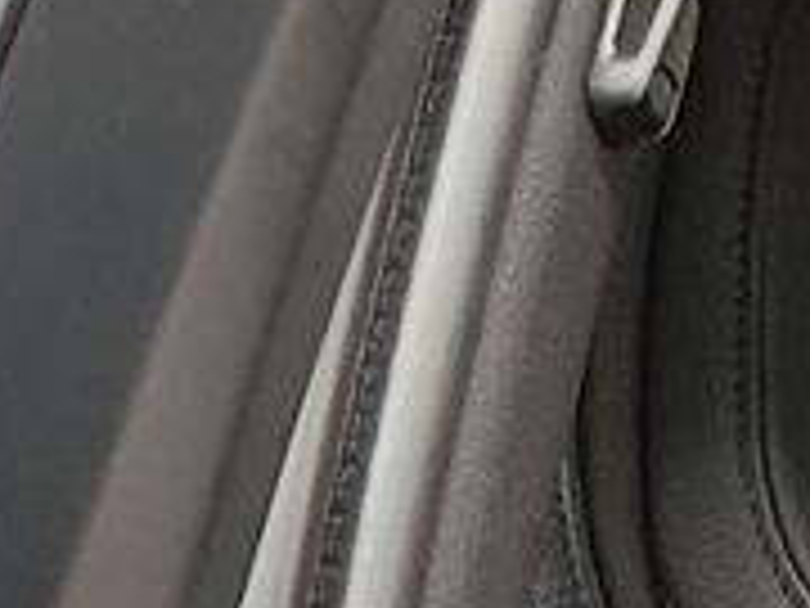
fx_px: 4306
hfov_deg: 9.8
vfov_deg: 6.7
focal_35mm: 184
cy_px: 2225
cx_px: 1746
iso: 640
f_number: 1.8
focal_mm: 5.4
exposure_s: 1/100
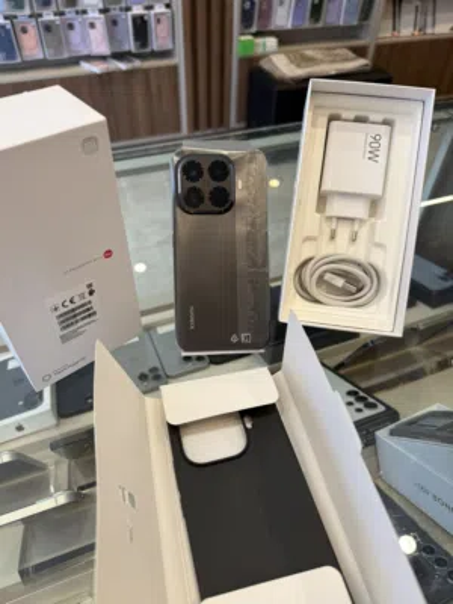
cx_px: 226
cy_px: 302
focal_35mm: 24
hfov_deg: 56.8
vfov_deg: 71.6
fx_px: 419
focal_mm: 6.76
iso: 80
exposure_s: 1/470
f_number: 1.78
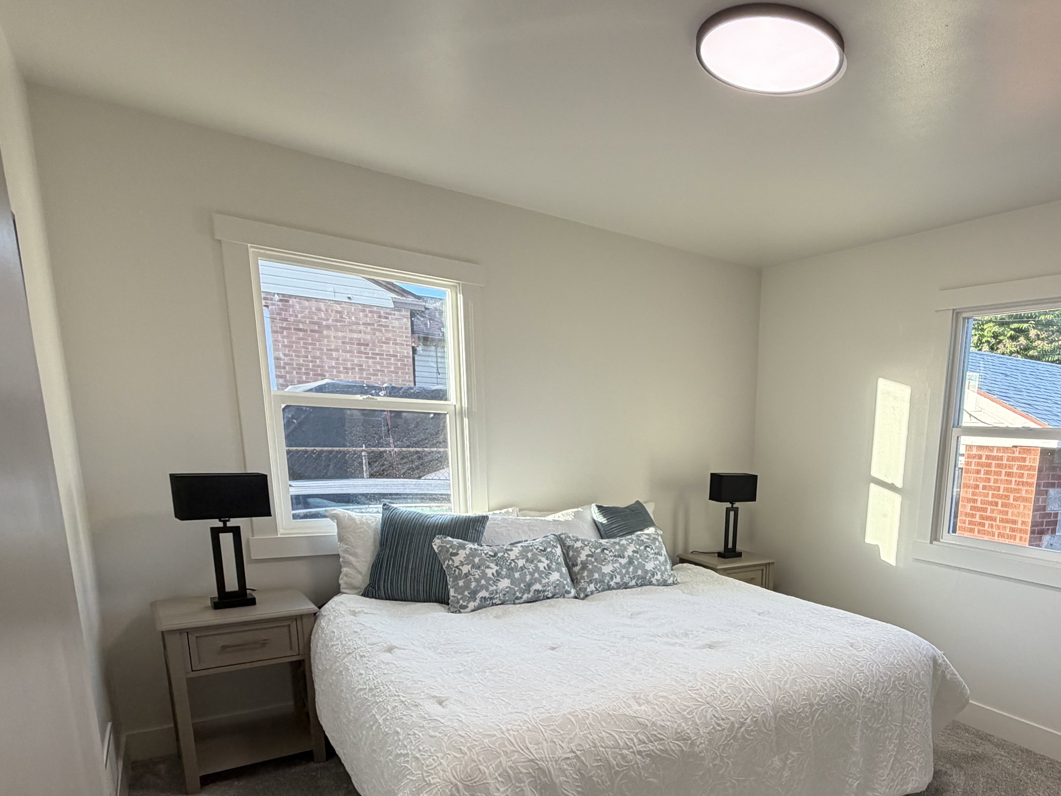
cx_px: 767
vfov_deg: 56.4
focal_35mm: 23
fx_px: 705
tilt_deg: -11.5
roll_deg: -2.4
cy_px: 581
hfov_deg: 70.0
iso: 100
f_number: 2.2
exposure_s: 1/121
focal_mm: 2.22
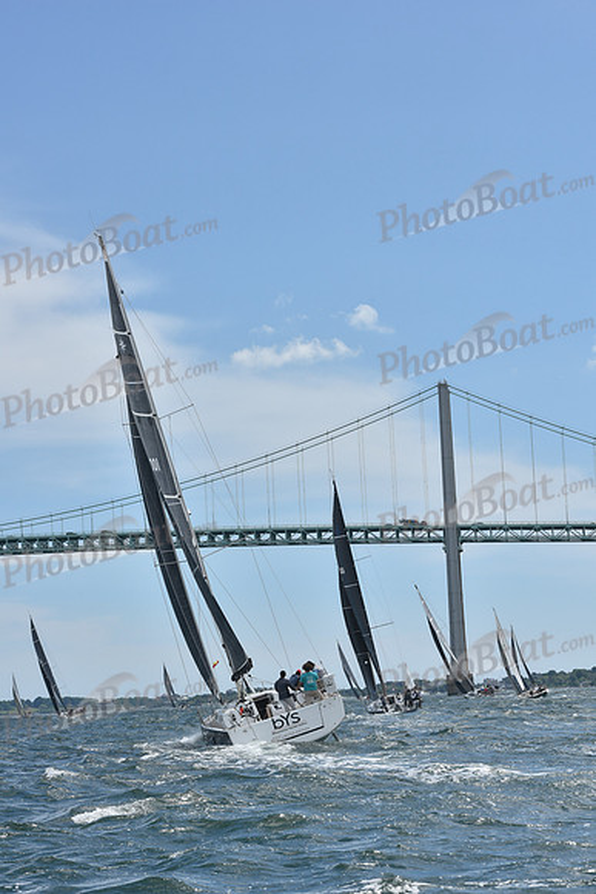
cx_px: 298
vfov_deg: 21.5
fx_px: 2358
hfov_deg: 14.4
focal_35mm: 95
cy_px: 447
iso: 250
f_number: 9
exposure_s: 1/1000
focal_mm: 95
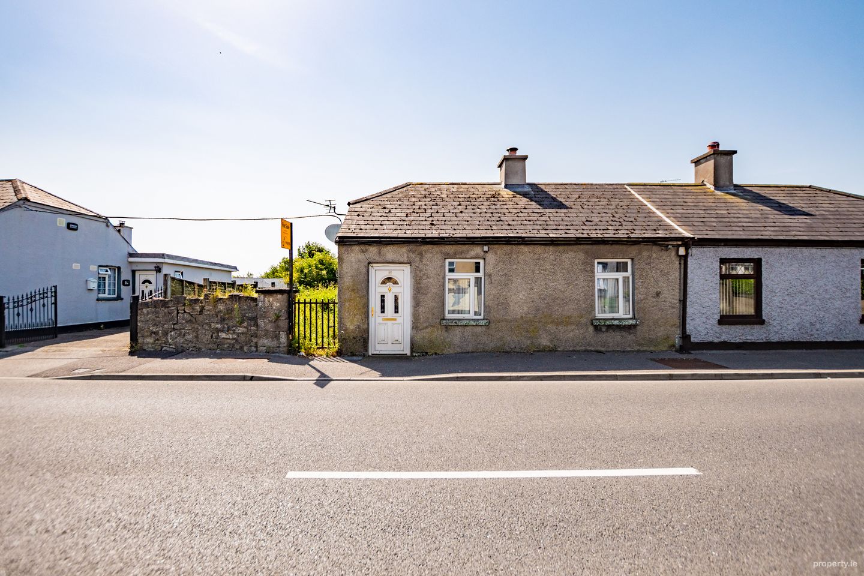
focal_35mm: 16
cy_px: 288
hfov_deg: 98.4
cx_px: 432
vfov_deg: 75.3
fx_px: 373
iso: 200
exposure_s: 1/6400
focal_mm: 10
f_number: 4
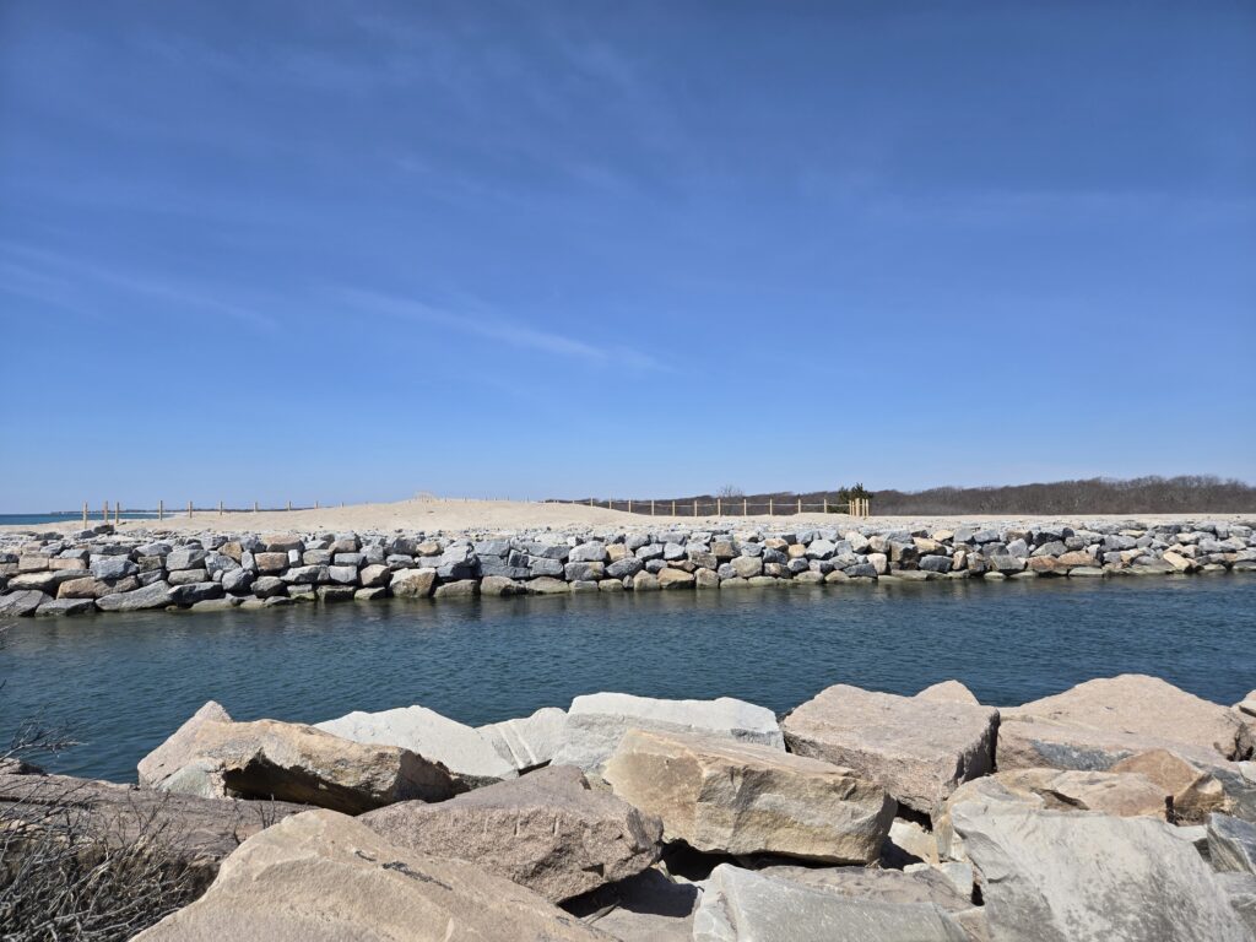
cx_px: 628
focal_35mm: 23
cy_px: 471
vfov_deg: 58.9
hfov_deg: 73.9
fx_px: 835
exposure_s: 1/3067
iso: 25
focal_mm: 5.4
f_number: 1.8
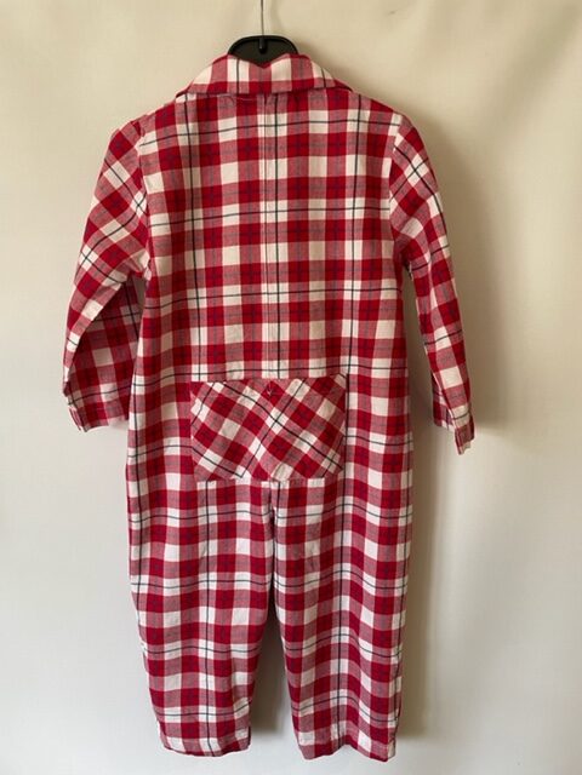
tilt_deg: -12.8
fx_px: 583
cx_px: 291
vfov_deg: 67.3
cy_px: 388
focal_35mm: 26
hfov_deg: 53.1
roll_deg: +0.3
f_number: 1.6
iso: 80
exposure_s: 1/50
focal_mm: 4.2
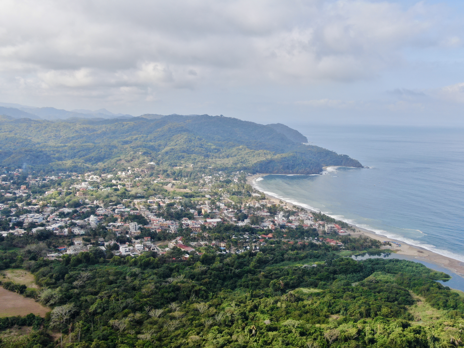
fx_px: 523
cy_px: 174
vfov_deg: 36.8
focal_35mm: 39
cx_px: 232
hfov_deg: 47.9
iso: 100
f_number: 3.4
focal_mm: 6.77
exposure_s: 1/640
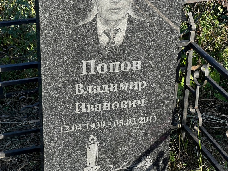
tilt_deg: -28.5
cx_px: 114
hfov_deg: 25.3
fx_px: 507
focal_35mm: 77
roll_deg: +2.4
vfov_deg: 19.1
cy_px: 86
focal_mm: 9
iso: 32
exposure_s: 1/234
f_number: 2.8
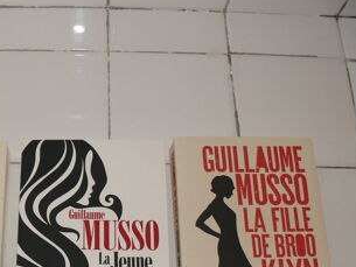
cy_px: 197
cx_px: 84
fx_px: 566
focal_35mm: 55
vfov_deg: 26.3
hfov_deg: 34.1
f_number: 2.8
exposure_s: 1/30
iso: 100
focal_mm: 7.4
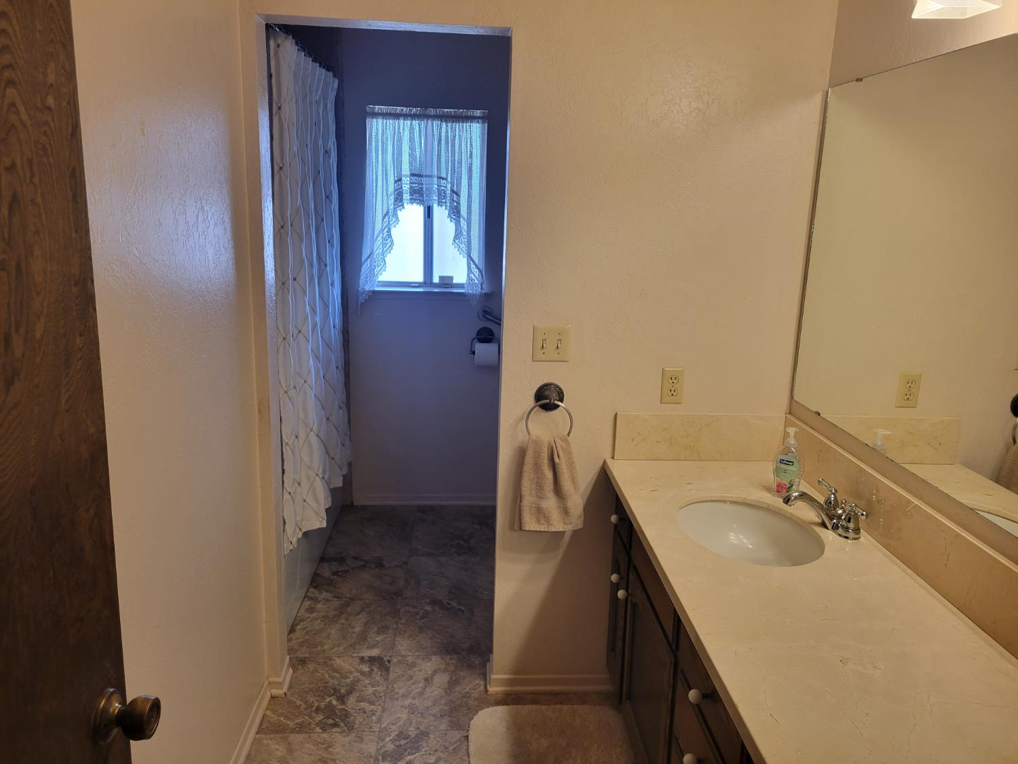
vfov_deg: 53.1
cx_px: 509
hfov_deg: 67.3
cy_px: 382
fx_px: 765
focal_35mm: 26
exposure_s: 1/90.1
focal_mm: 5.4
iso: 100
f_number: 1.8
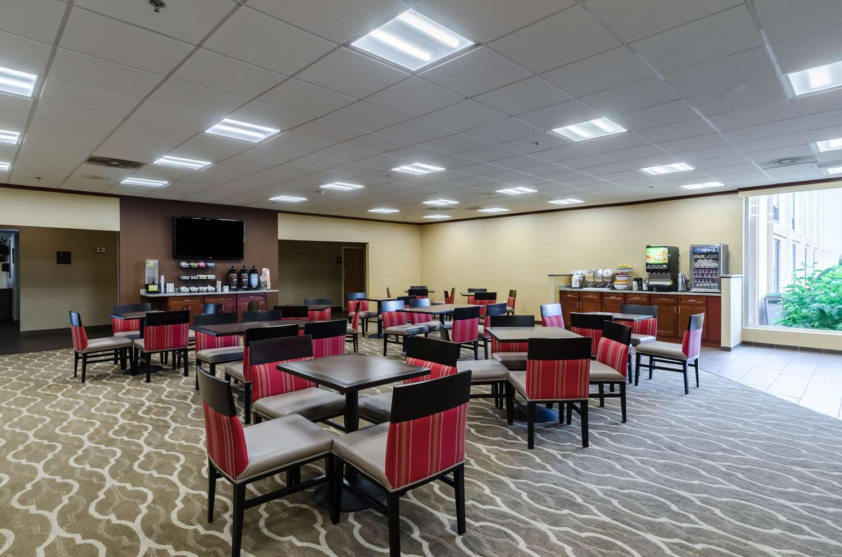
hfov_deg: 90.1
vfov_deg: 67.2
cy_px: 278
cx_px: 421
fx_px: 420
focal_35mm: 18
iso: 320
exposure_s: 1/60
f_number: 10
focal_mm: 12
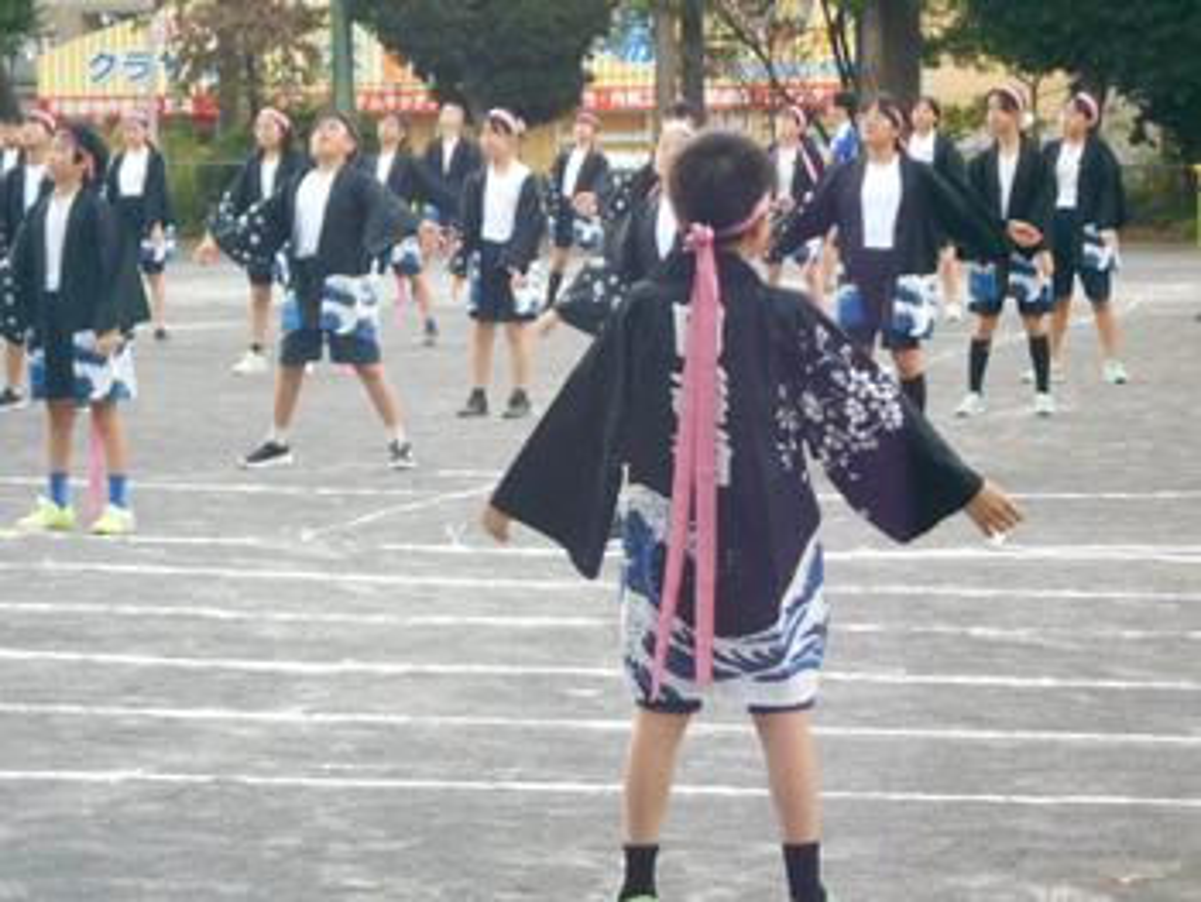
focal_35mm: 130
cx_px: 600
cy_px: 451
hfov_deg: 15.2
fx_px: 4513
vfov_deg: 11.4
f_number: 6.5
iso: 560
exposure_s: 1/250
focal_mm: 23
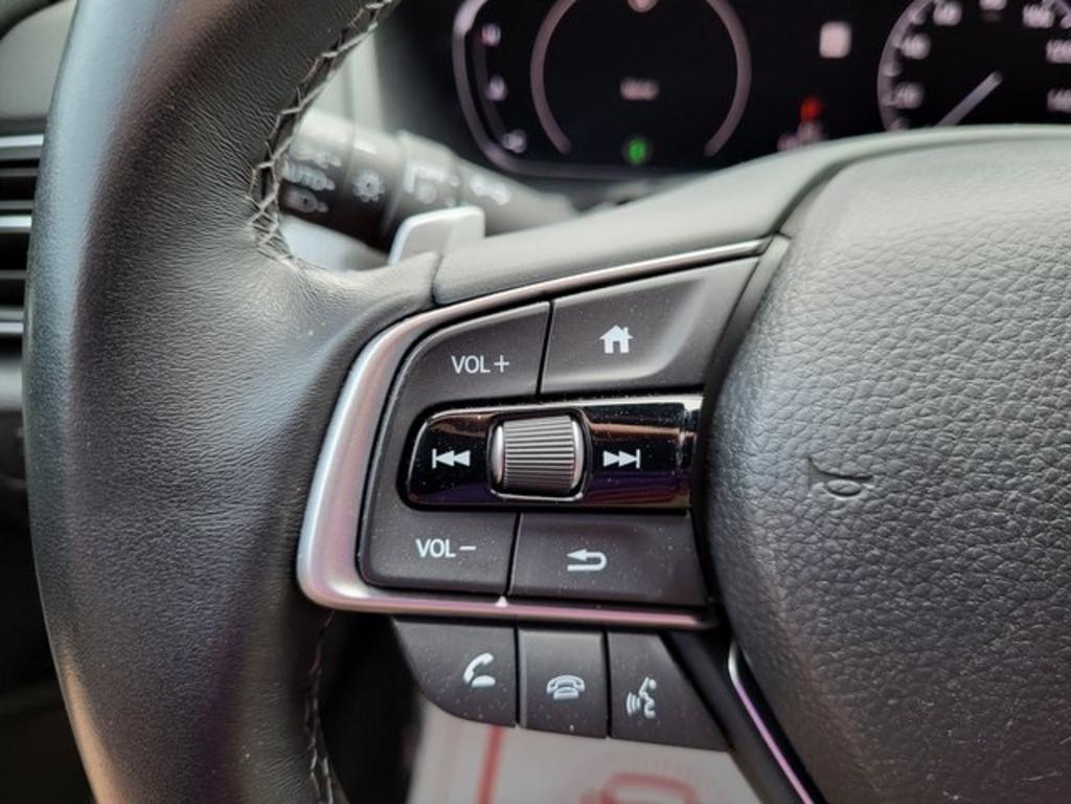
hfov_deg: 67.3
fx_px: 804
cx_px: 536
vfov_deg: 53.1
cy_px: 402
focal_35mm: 26
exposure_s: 1/60
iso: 250
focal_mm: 5.4
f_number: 1.8
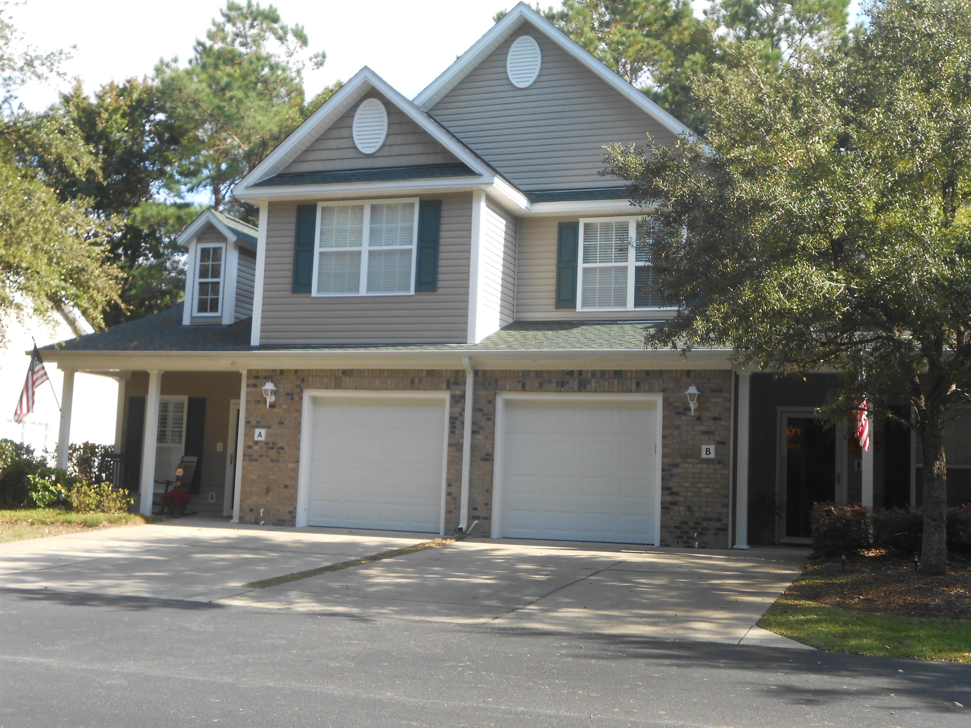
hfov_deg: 42.9
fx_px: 1234
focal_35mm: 44
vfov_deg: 32.9
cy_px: 364
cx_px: 486
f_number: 4.5
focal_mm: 7.8
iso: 80
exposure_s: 1/160
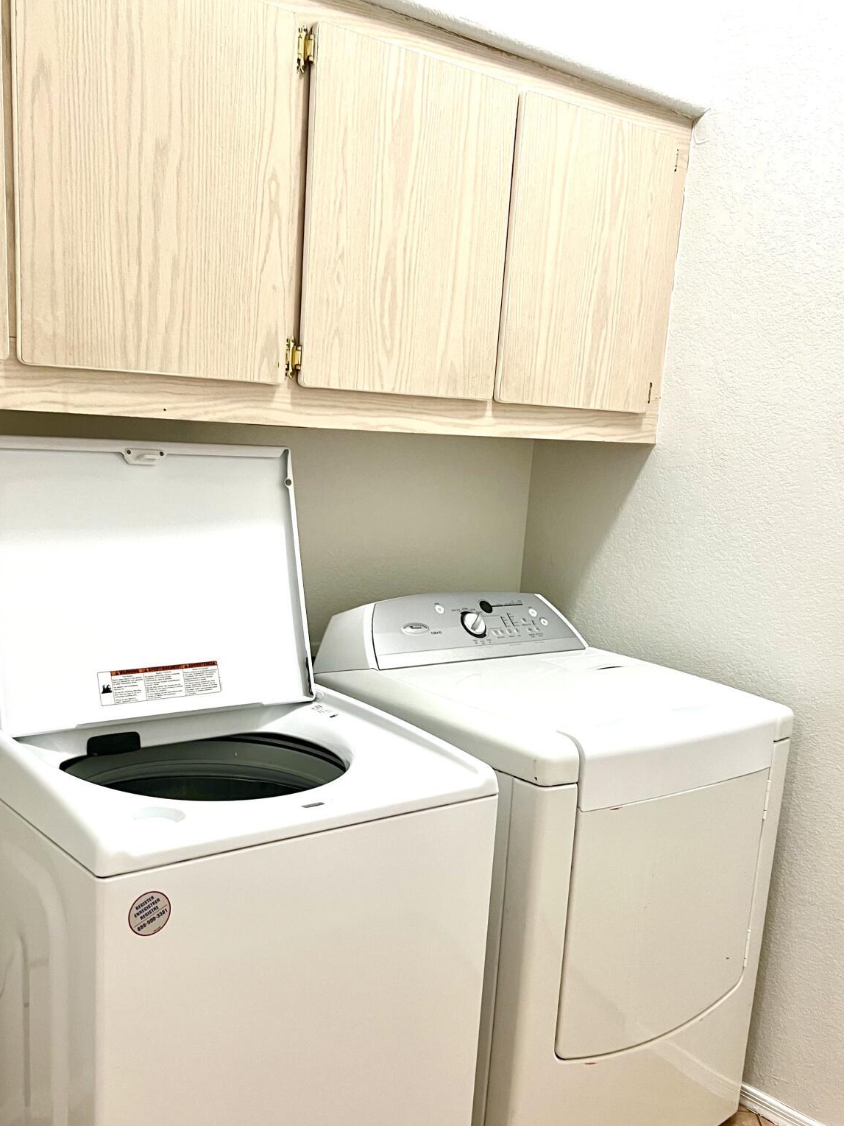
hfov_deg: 41.7
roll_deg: -3.1
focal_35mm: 34
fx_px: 1105
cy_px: 686
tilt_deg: -12.9
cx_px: 355
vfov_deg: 53.5
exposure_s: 1/60
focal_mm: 5.7
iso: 80
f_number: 1.5
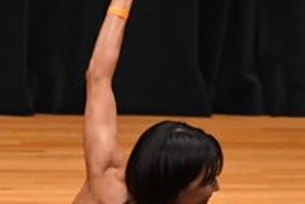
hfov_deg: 2.4
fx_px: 7308
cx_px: -25
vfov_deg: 1.6
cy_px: 206
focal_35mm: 862
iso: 4000
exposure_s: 1/400
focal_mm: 150
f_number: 5.6
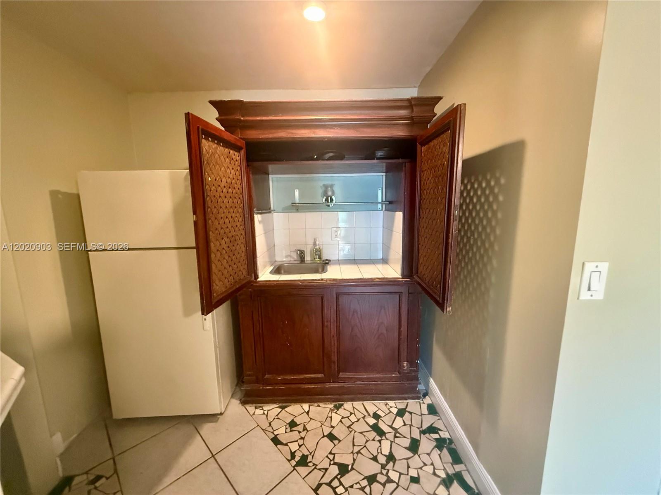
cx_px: 330
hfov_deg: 102.1
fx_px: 267
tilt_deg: -8.9
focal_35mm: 14
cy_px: 248
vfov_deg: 85.7
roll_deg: +0.1
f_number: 2.2
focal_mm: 2.22
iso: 1000
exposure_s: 1/40
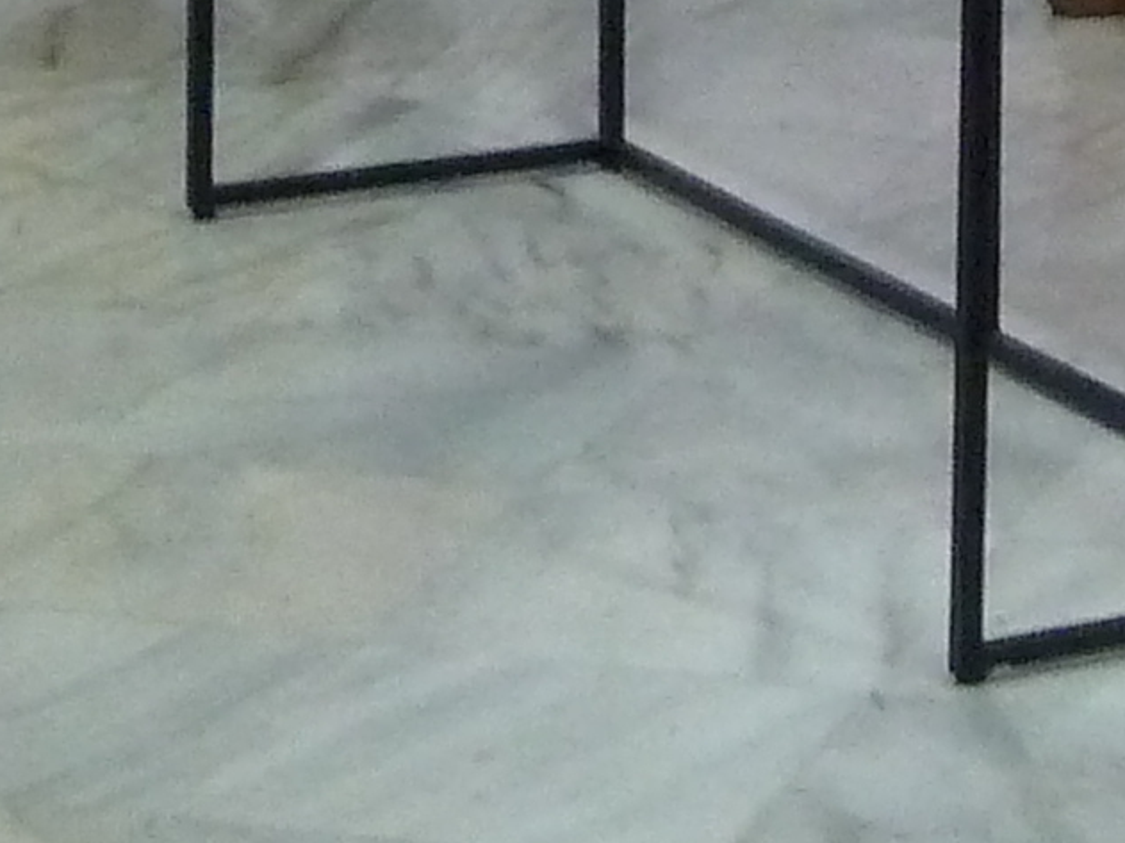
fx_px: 7213
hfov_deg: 8.9
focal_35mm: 222
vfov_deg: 6.5
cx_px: 1089
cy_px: -816
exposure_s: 1/25
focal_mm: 5.7
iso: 400
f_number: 3.5
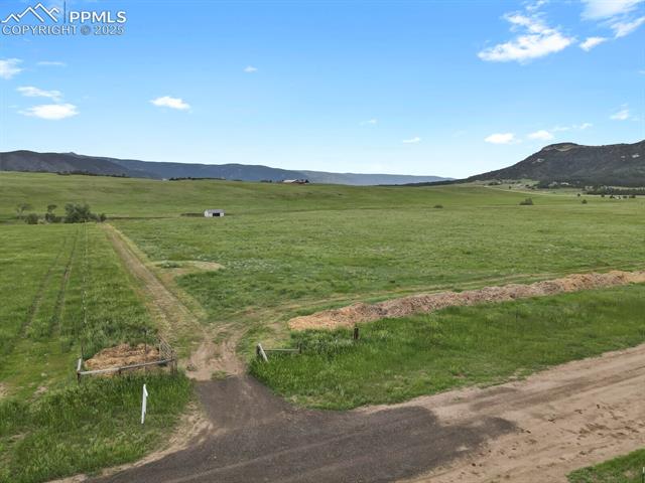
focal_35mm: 24
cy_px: 242
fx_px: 447
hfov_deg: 71.6
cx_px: 322
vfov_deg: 56.8
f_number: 2.8
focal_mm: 4.5
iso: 100
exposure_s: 1/640
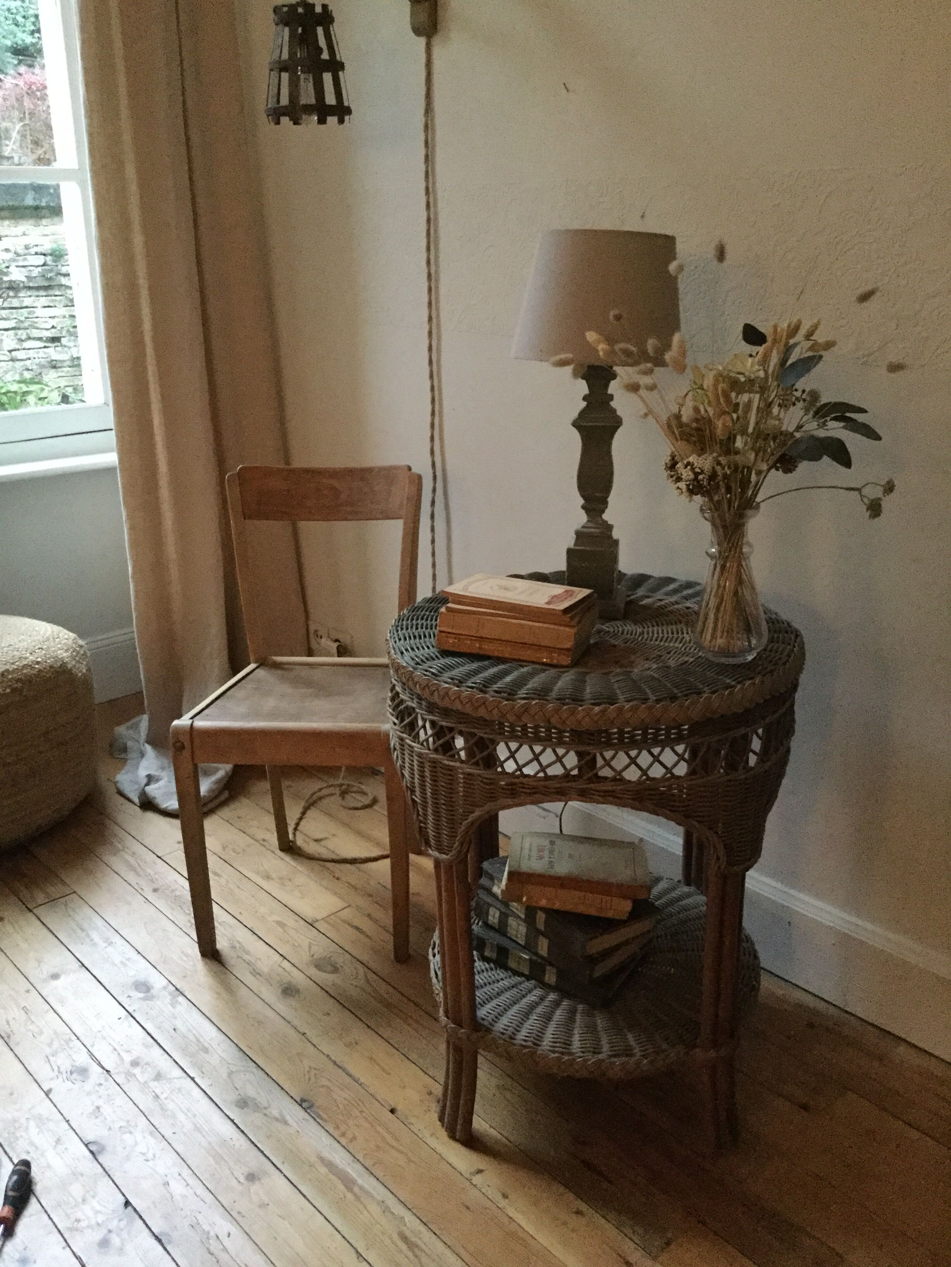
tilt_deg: -20.2
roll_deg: -0.2
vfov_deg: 58.4
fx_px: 1136
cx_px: 476
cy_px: 634
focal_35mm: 31
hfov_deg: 45.4
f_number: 2.4
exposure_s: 1/17
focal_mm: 3.3
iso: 400
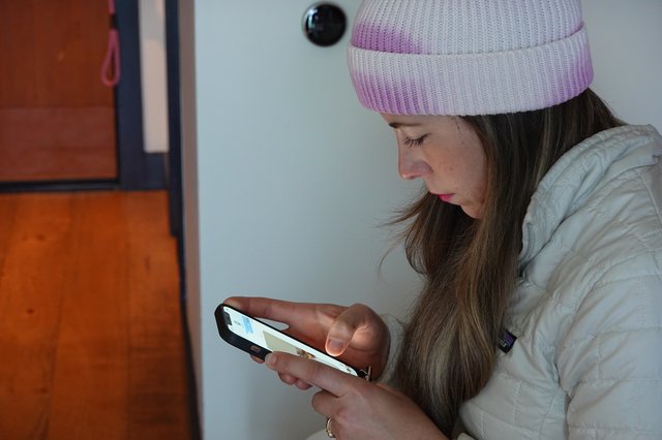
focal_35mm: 83
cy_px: 220
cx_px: 331
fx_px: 1525
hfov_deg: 24.5
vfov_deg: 16.4
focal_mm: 30.26
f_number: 4
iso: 800
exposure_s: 1/40
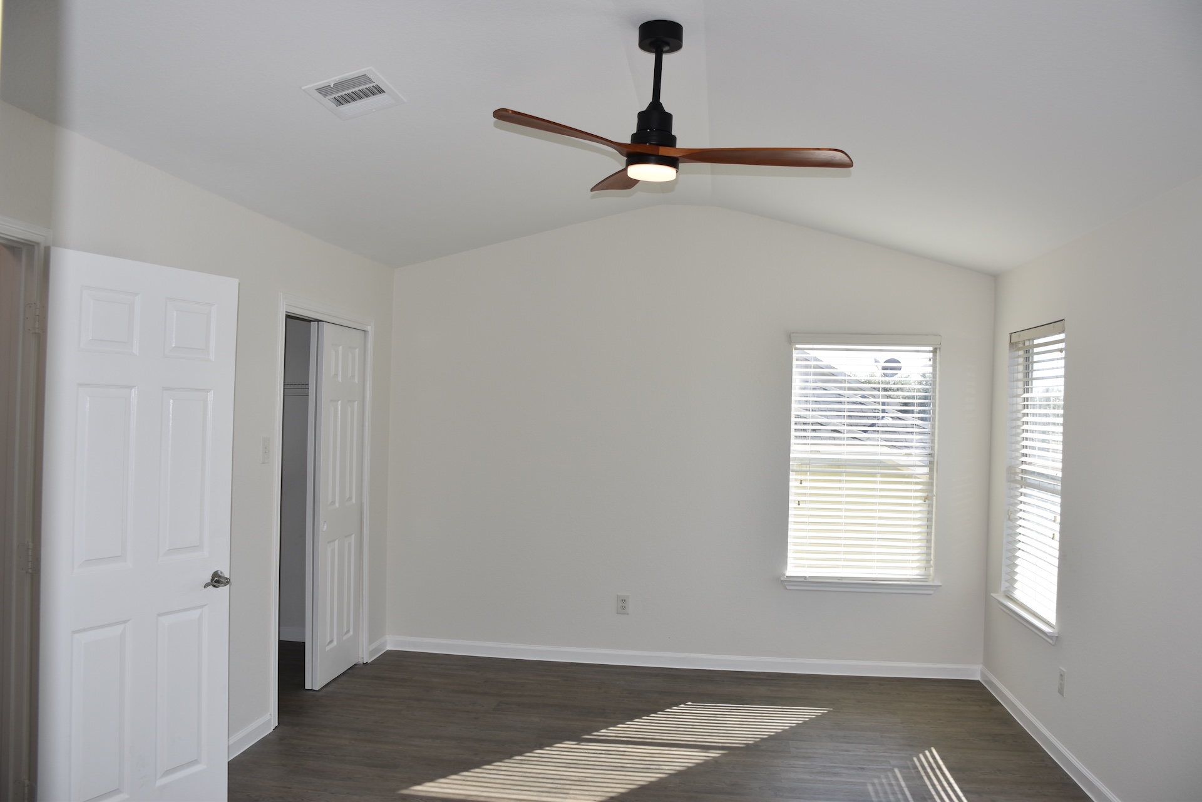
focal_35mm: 27
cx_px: 601
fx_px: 901
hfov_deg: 67.4
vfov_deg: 47.9
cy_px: 401
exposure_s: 1/125
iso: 100
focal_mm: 18
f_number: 5.6
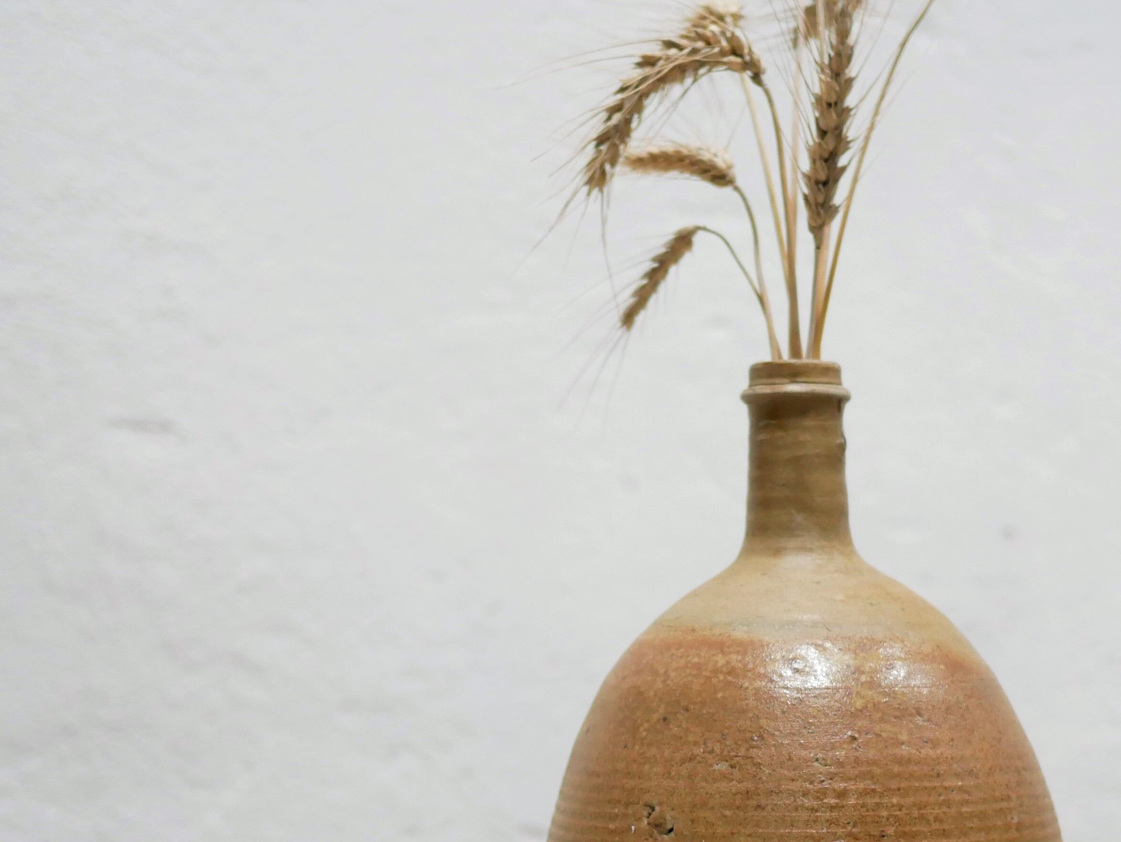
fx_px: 2527
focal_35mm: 78
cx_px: 679
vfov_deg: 18.8
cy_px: 597
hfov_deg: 25.0
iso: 800
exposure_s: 1/60
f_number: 1.7
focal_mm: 20
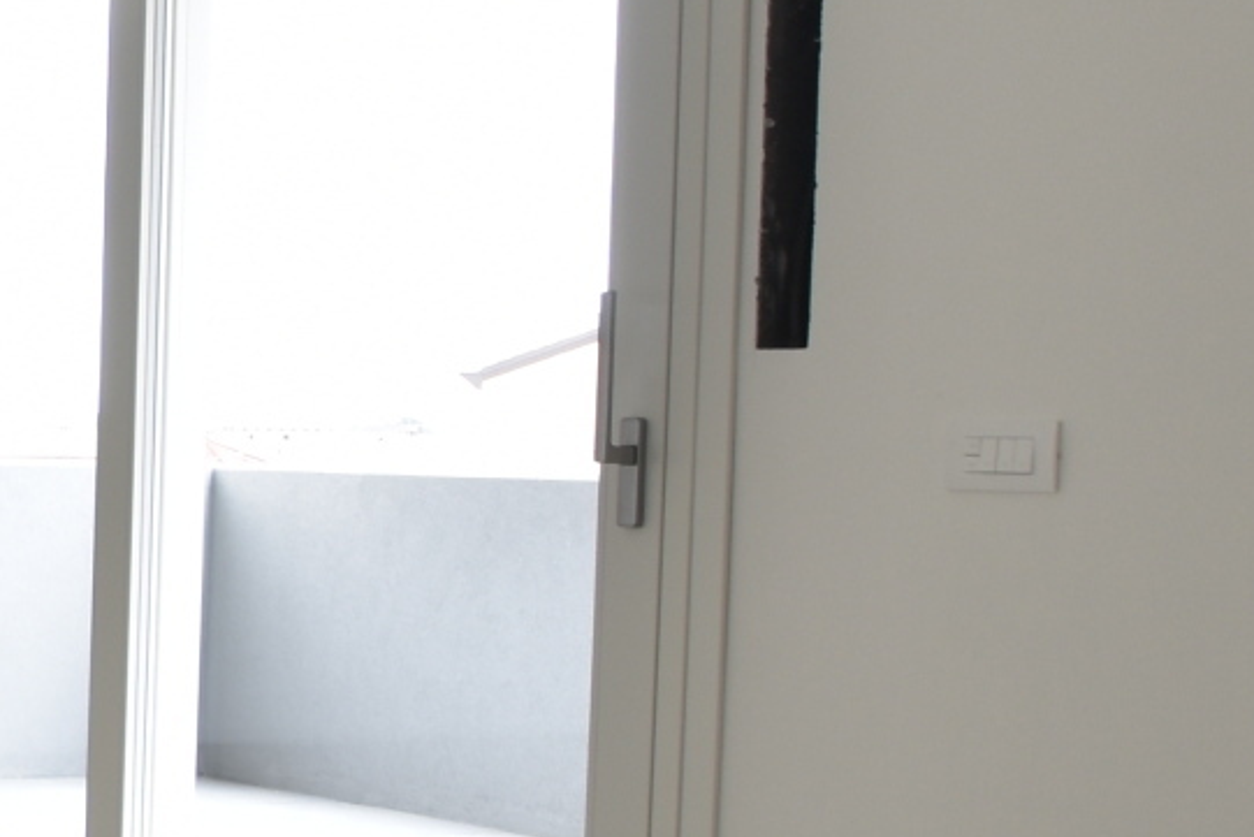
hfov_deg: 20.7
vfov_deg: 19.2
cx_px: -946
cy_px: 500
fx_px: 2474
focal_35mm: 71
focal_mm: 10
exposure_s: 1/6
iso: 100
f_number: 7.1
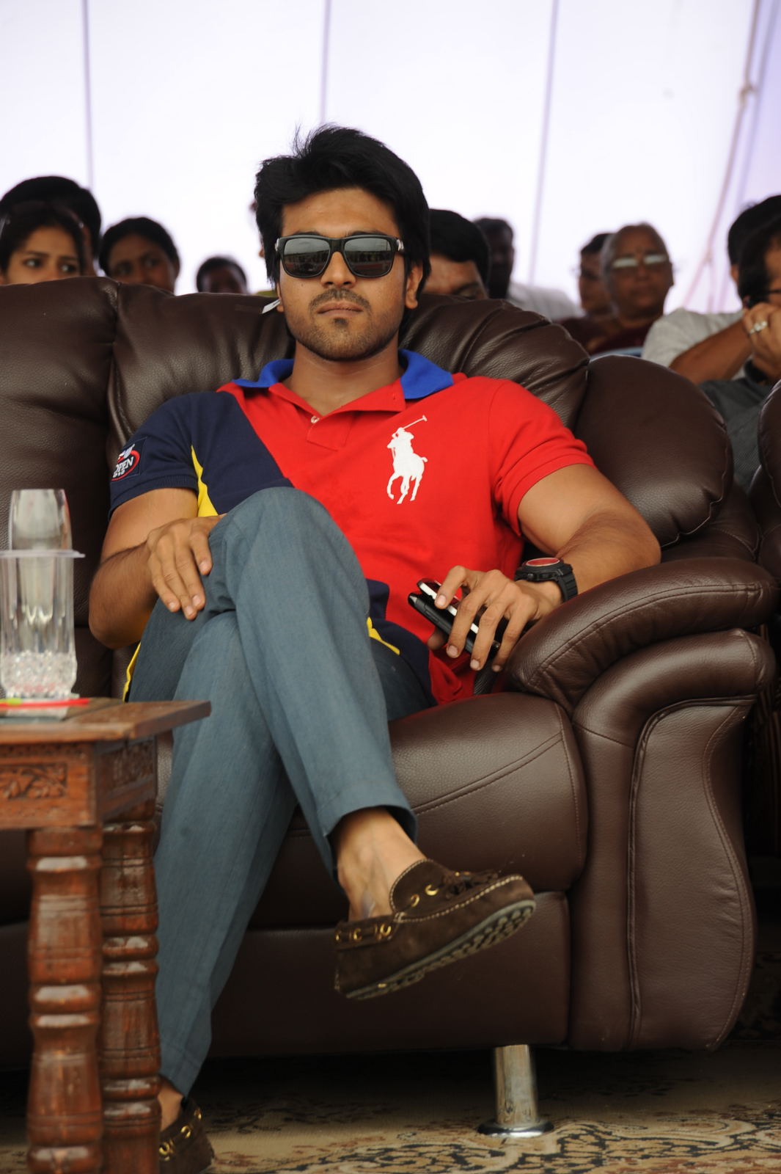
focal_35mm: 120
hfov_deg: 11.4
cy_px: 587
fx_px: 3909
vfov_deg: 17.1
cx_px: 390
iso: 400
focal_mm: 120
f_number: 7.1
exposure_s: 1/125
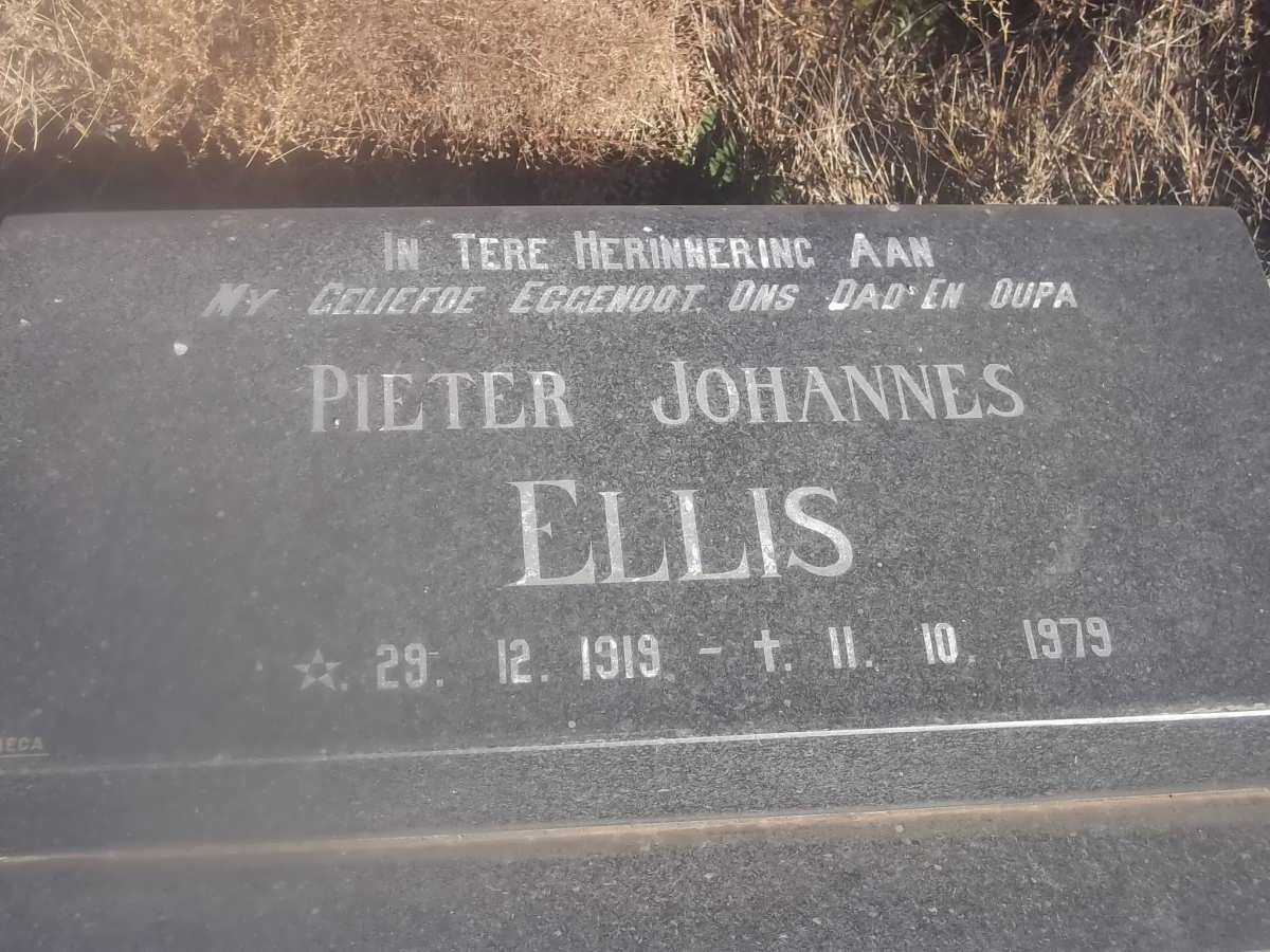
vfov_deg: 29.1
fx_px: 1834
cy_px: 476
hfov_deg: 38.2
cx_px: 635
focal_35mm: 50
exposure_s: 1/500
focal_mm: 8.8
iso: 80
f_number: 3.6
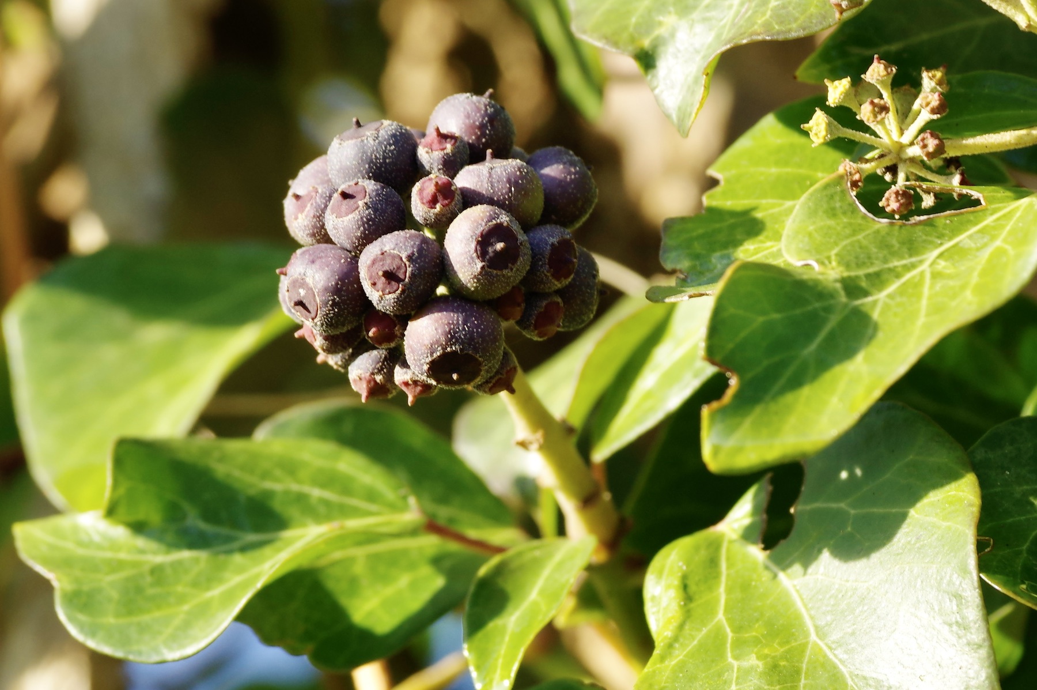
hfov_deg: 4.6
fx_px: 12952
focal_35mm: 450
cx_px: 518
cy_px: 345
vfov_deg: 3.0
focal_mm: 300
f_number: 8
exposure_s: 1/160
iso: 400
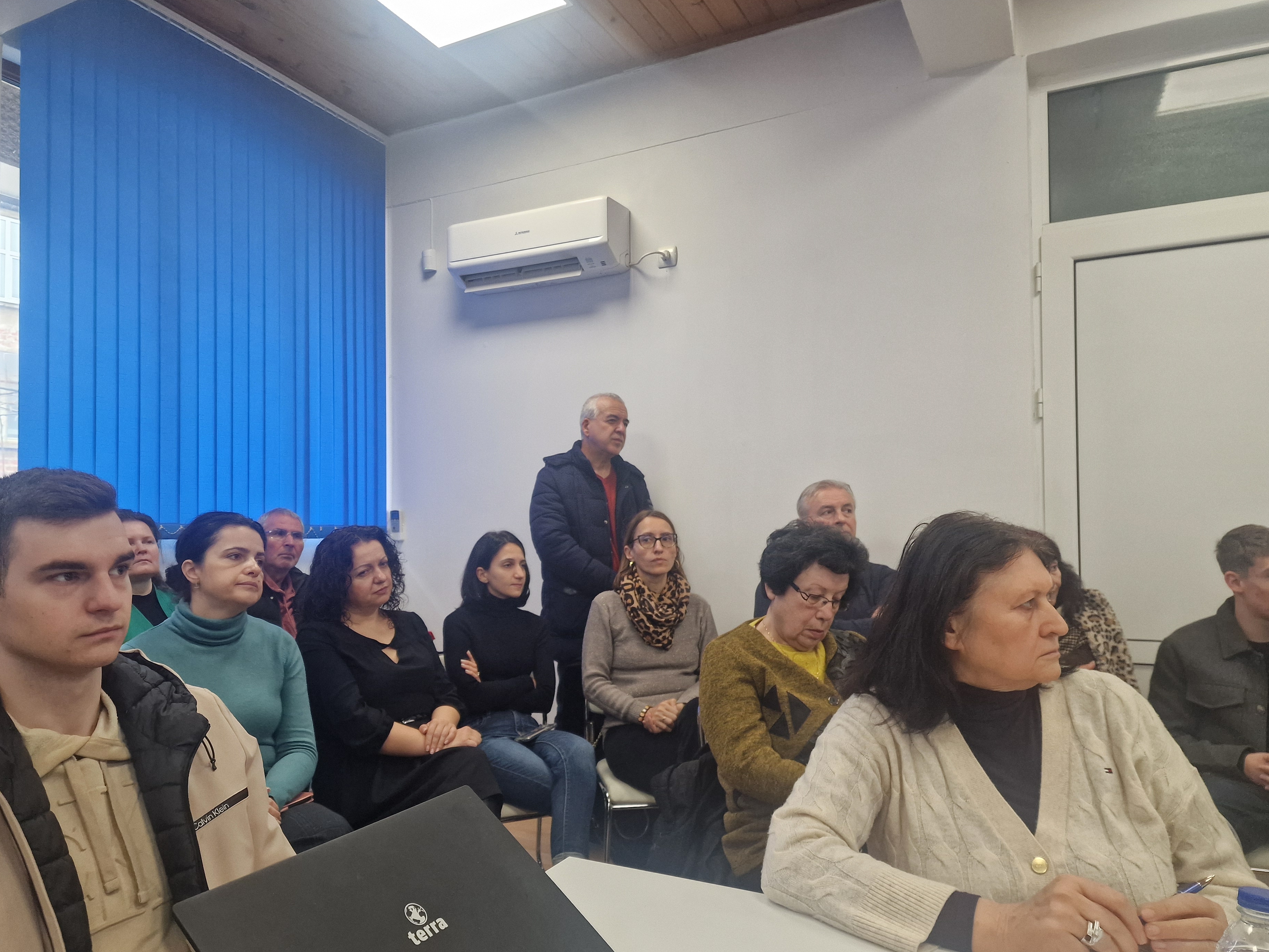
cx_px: 593
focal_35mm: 25
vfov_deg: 54.8
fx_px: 916
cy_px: 513
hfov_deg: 69.3
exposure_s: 1/120
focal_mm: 6.4
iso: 250
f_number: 1.8
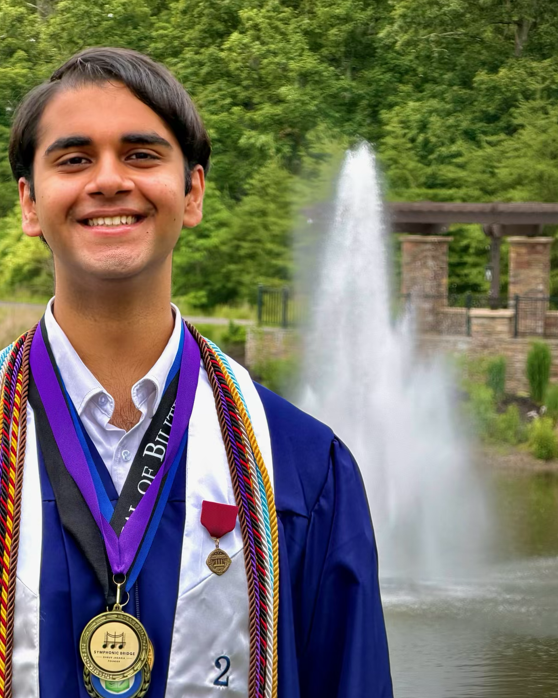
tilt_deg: -3.7
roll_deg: -0.9
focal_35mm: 131
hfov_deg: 11.7
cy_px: 349
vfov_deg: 14.7
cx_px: 133
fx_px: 2704
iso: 50
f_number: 2.8
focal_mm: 16.89
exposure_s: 1/353
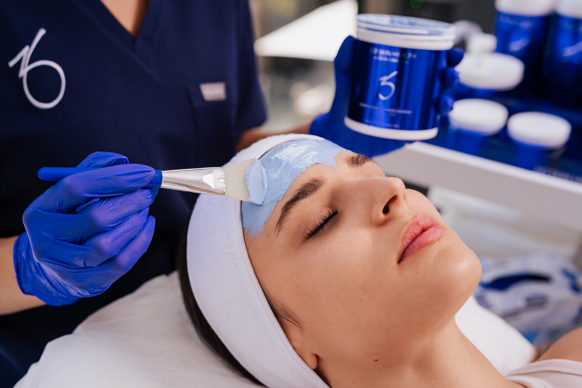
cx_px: 291
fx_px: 808
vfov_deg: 27.0
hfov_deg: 39.6
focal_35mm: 50
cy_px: 194
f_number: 4
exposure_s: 1/125
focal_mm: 50
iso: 125
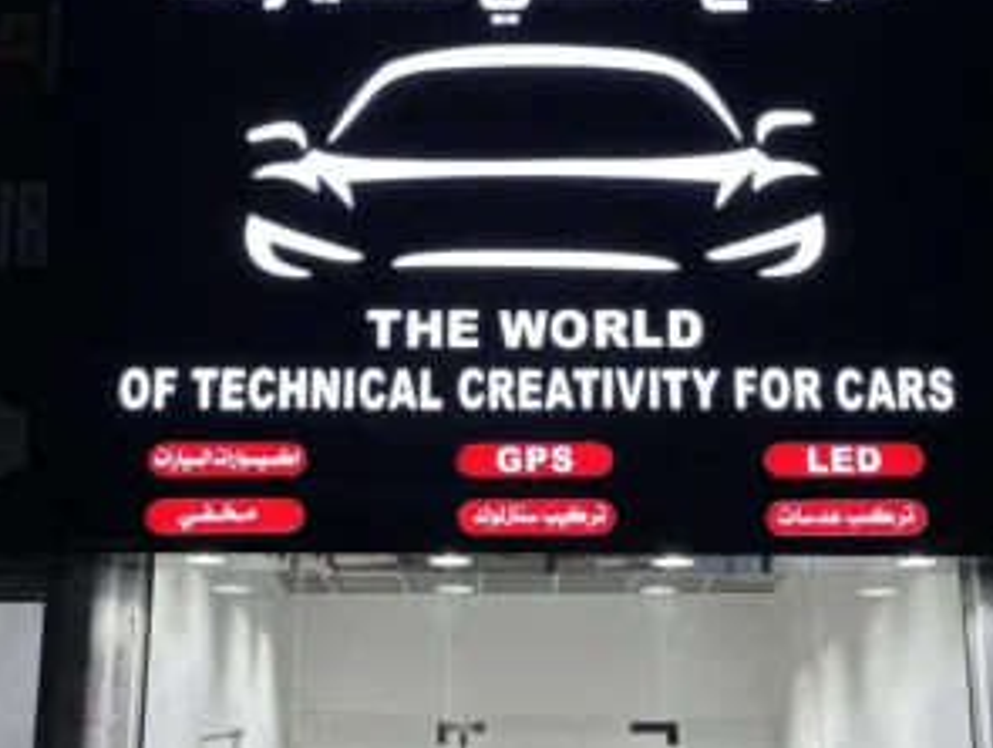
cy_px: 364
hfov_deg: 29.8
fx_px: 1867
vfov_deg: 22.6
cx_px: 498
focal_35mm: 65
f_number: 1.78
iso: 125
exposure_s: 1/337
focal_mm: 6.86
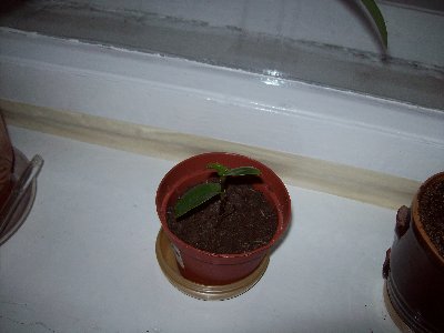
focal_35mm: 36
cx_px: 222
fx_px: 462
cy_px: 166
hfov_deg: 51.4
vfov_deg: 39.7
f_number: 2.7
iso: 80
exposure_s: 1/64
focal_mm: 6
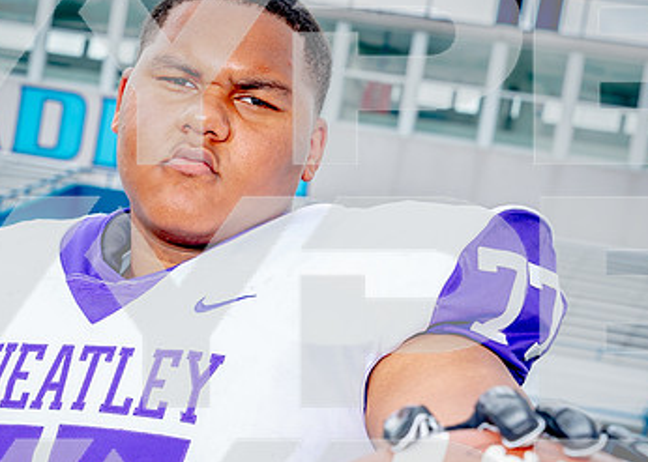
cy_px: 303
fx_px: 2226
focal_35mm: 121
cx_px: 223
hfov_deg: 16.5
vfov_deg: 11.8
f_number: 8
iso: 100
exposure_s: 1/125
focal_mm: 69
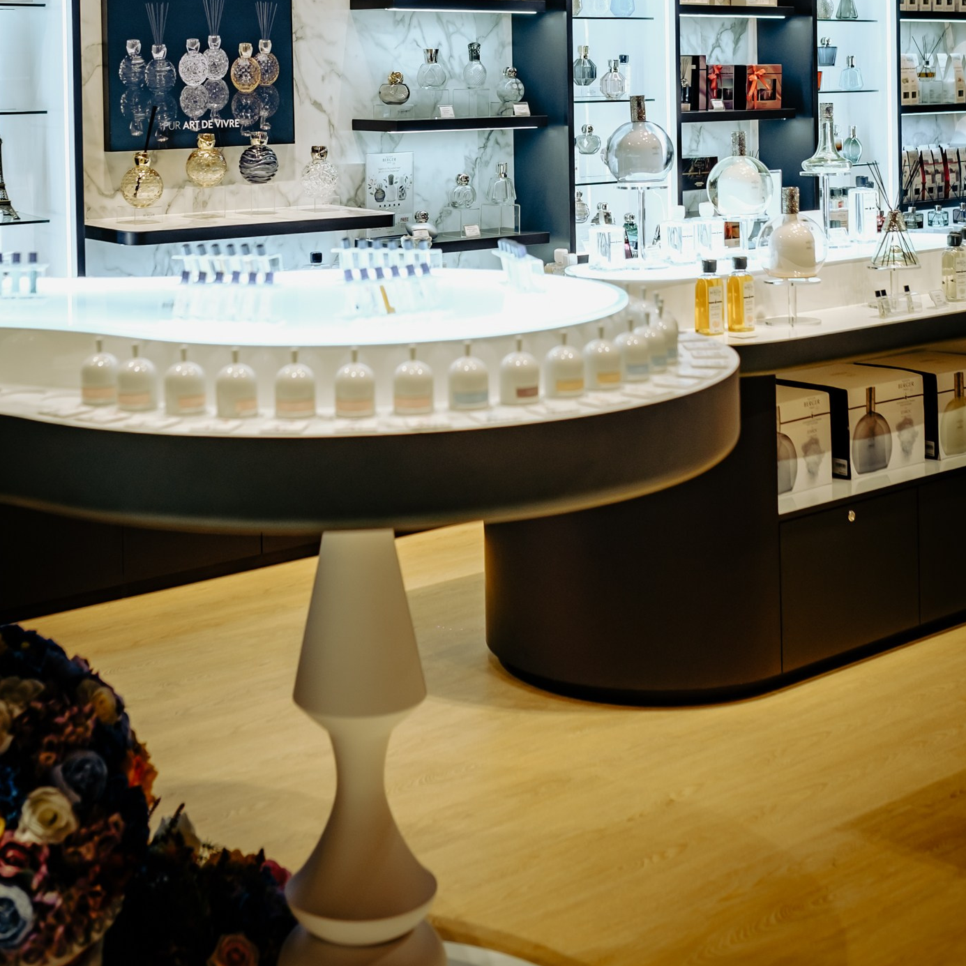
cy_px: 101
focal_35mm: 55
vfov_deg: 29.8
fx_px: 1736
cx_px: 481
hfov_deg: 31.1
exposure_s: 1/125
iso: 200
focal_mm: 23
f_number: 2.8
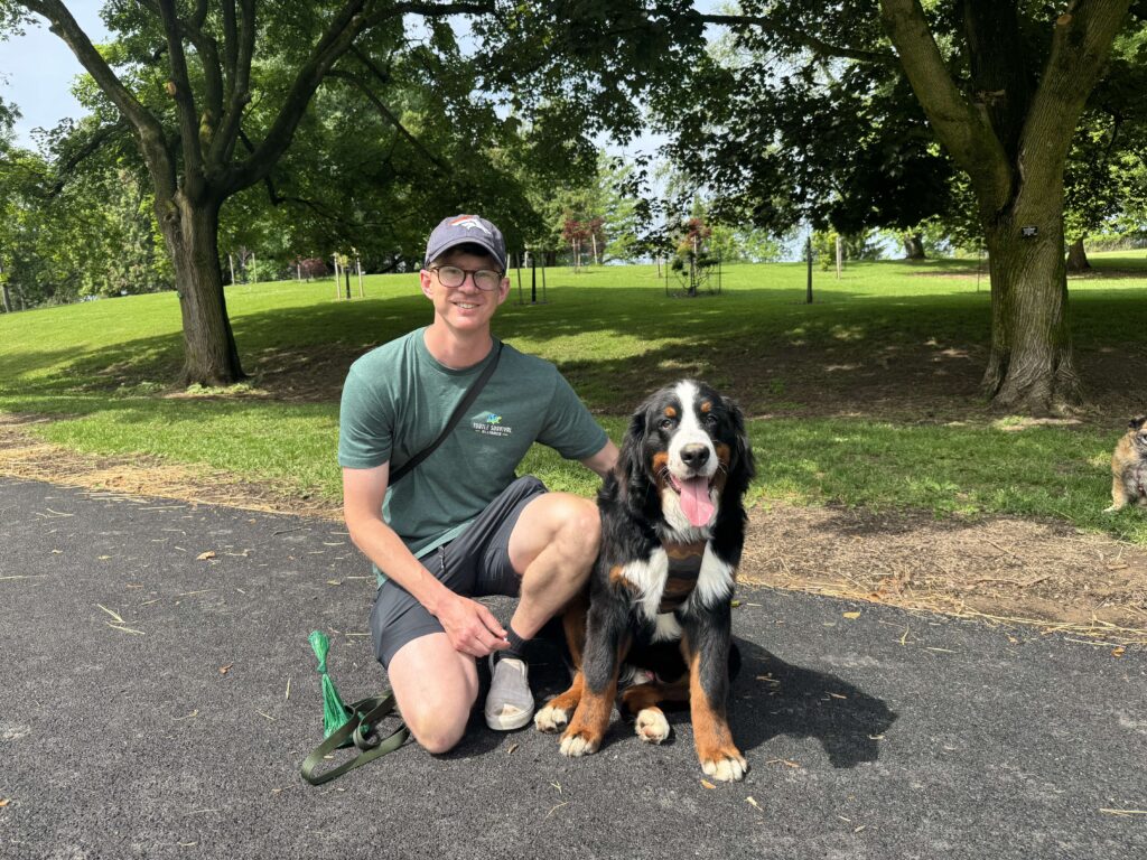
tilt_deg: -4.5
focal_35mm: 24
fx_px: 795
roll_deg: +1.9
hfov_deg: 71.6
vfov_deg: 56.8
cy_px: 430
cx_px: 574
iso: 80
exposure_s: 1/1456
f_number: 1.78
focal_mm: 6.76
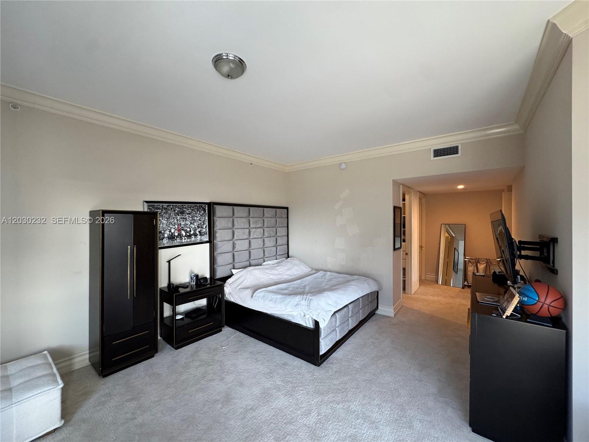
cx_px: 294
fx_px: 238
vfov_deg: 85.7
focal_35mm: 14
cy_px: 221
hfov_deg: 102.1
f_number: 2.2
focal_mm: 2.22
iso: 250
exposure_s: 1/99
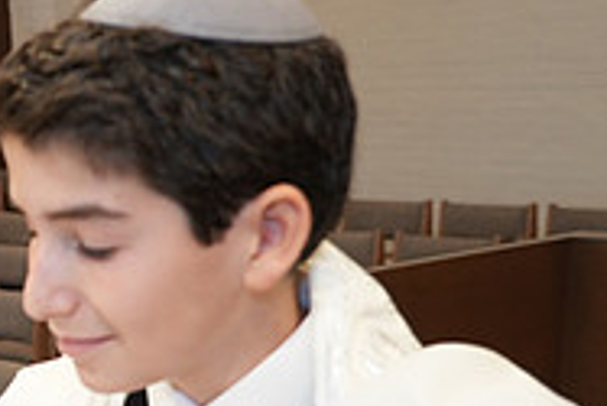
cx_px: -247
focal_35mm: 93
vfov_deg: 14.5
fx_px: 1569
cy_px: 408
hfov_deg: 19.6
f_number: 4
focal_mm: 30
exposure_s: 1/80
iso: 640
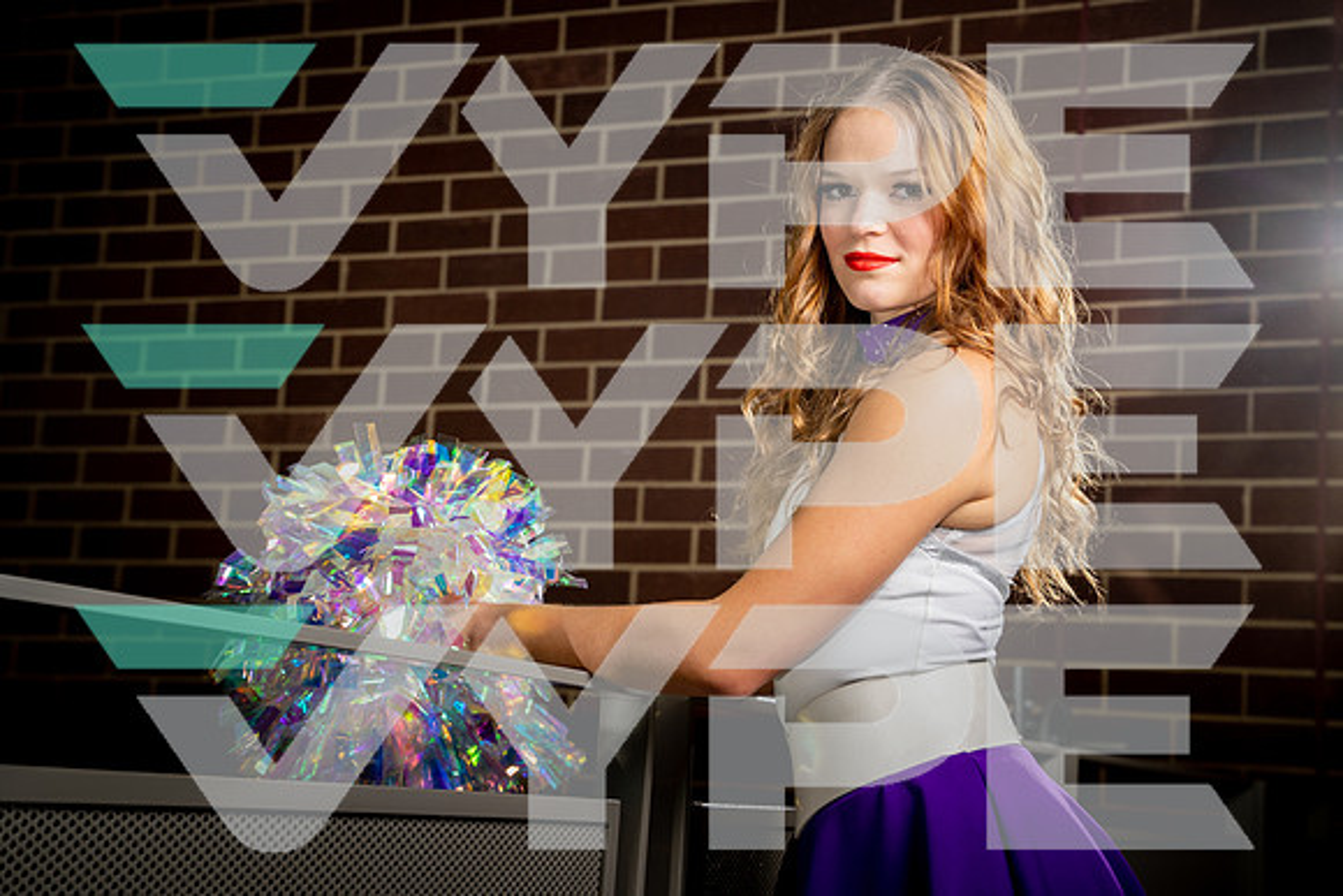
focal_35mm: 67
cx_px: 672
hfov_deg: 30.1
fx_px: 2500
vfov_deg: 20.3
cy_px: 448
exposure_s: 1/250
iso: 400
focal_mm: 67
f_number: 7.1
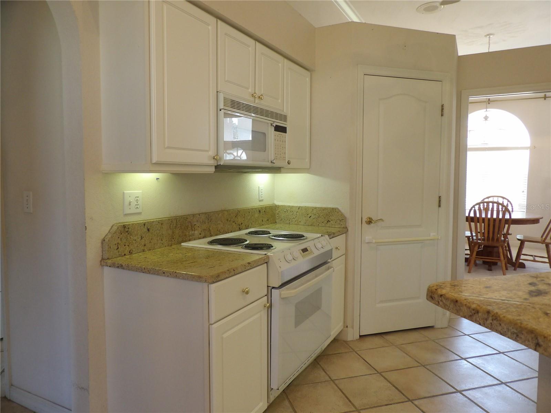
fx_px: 382
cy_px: 206
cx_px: 276
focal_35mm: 24
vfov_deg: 56.8
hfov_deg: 71.6
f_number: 2.8
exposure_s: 1/33
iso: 179
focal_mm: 4.3
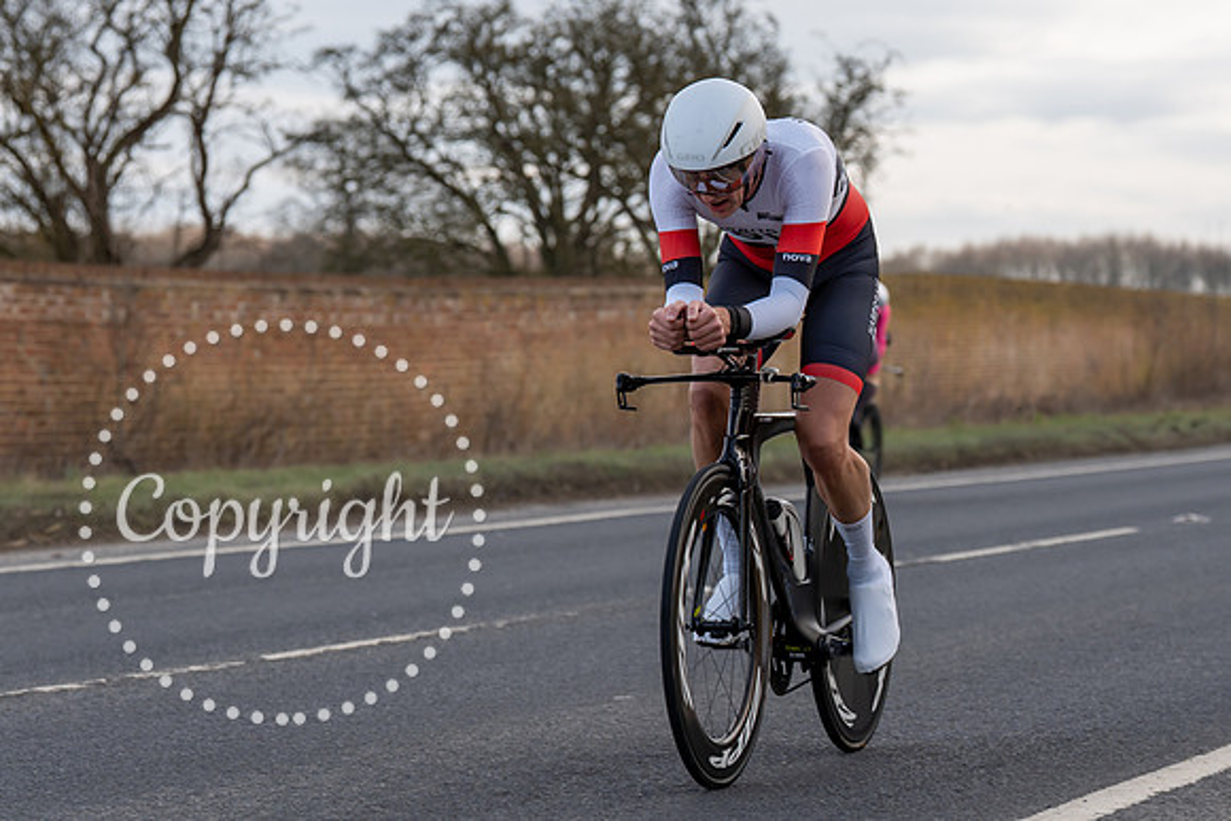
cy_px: 314
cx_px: 706
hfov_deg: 15.7
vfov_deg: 10.5
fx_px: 4460
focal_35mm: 130
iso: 200
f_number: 4
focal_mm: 89
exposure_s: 1/800
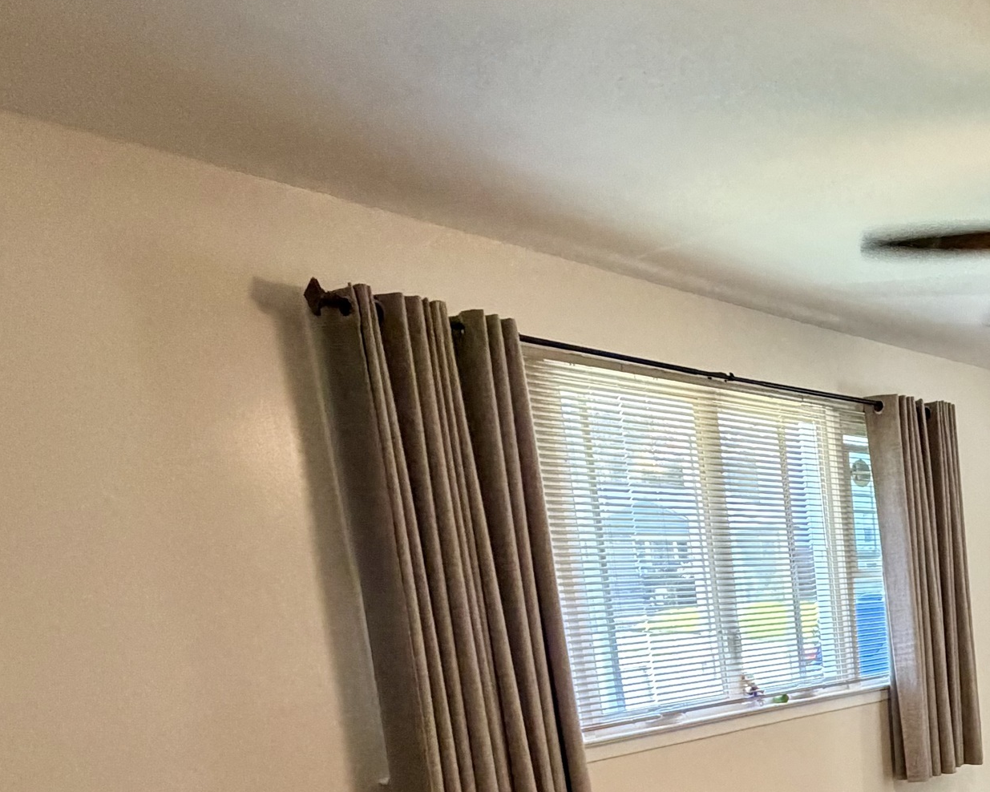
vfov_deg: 39.2
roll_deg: +3.2
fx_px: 996
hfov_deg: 41.9
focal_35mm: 34
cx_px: 1087
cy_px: 758
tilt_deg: -10.2
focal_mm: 2.22
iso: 500
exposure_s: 1/60
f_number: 2.2
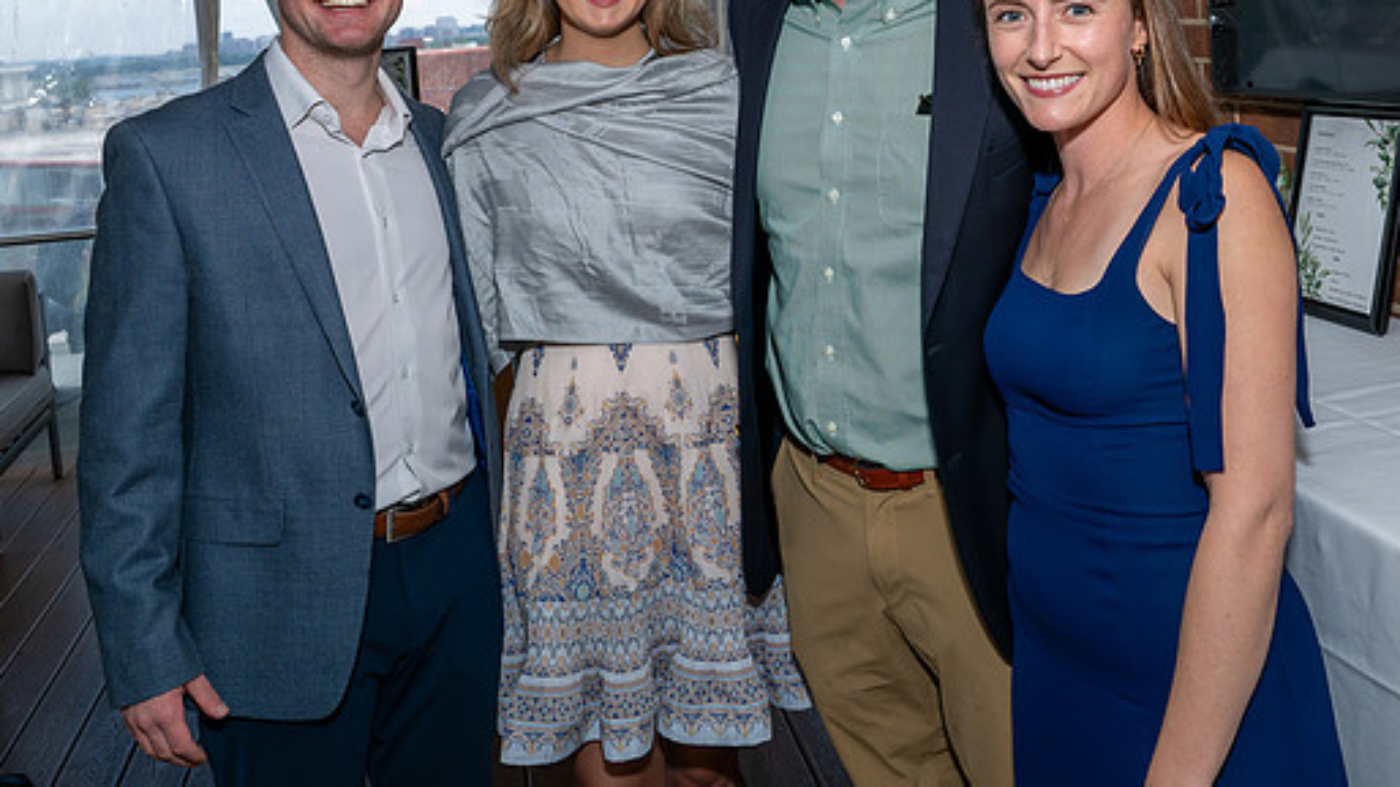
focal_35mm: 38
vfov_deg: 30.4
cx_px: 784
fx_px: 1411
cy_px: 147
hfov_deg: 52.7
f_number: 8
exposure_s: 1/250
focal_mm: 25
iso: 320
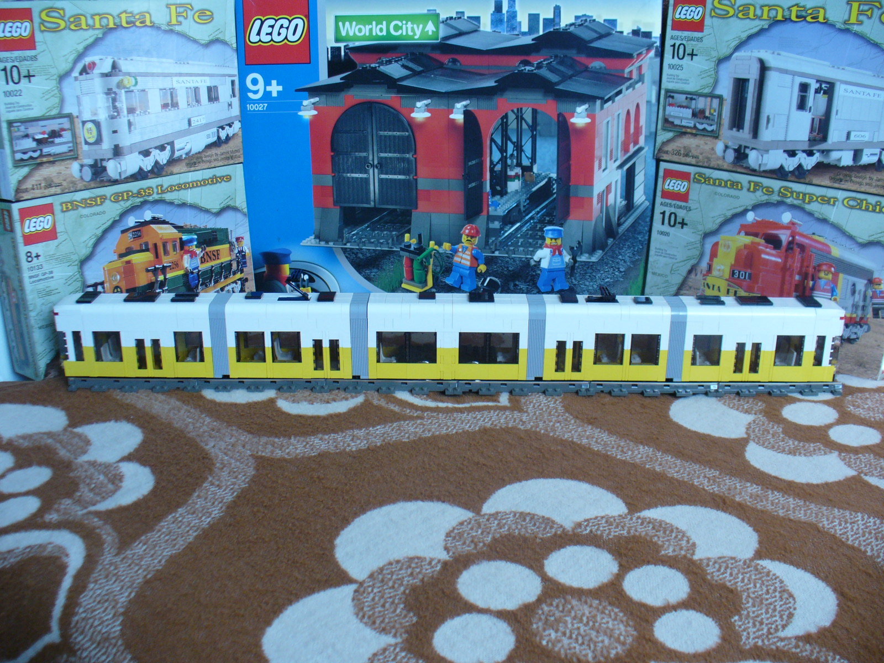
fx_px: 945
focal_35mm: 37
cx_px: 442
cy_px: 332
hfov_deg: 50.1
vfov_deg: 38.7
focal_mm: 6.1
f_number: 2.8
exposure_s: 1/30
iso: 100
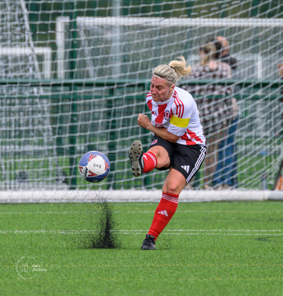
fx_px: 10321
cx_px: 177
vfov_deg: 1.6
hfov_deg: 1.6
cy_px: 70
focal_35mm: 1091
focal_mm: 400
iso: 1000
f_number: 5.6
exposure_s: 1/2000
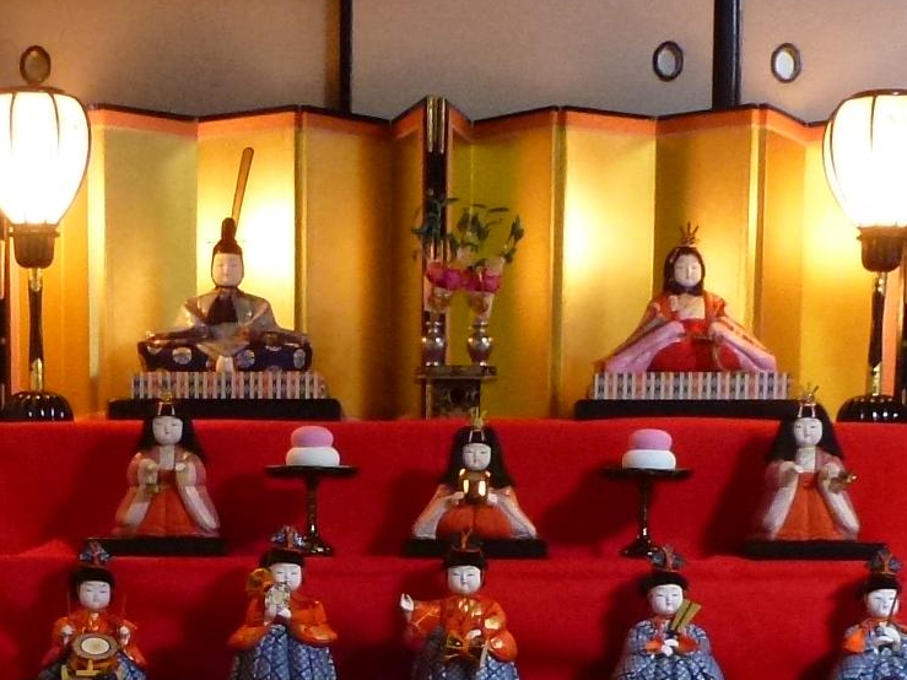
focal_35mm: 97
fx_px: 2541
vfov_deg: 14.3
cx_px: 274
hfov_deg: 20.1
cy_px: 1004
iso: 400
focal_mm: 5
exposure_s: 1/6
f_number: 3.5
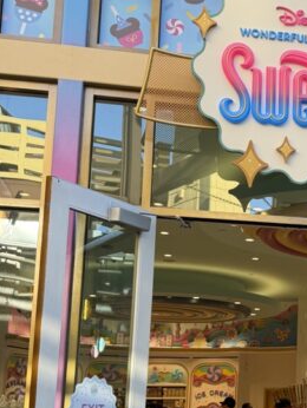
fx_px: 839
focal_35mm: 71
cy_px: 292
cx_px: 413
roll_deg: +1.2
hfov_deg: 19.0
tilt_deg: +10.0
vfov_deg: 27.1
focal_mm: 6.76
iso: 64
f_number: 1.78
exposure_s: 1/240
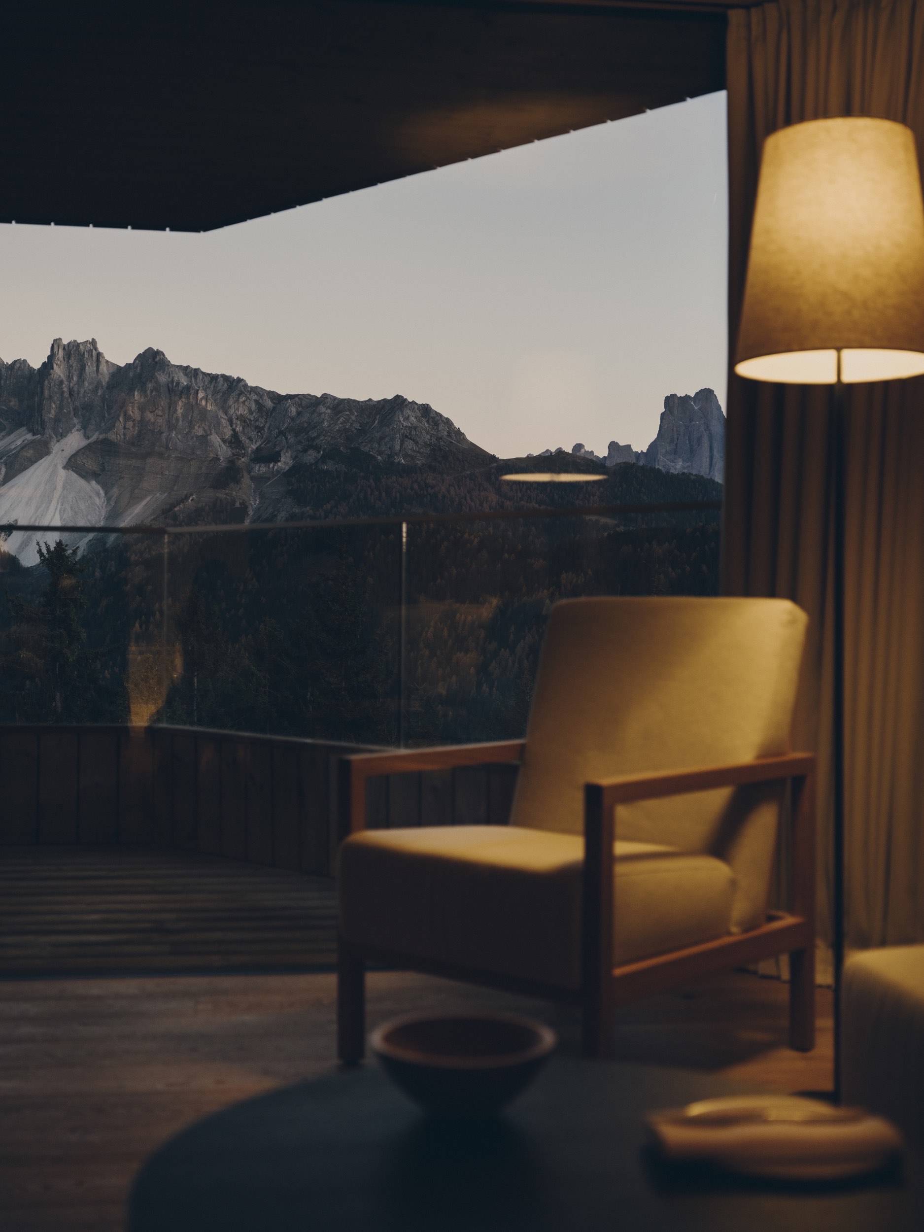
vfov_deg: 44.8
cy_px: 616
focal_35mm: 42
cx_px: 462
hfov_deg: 34.3
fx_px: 1495
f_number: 4
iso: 640
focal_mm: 53.6
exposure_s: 1/125
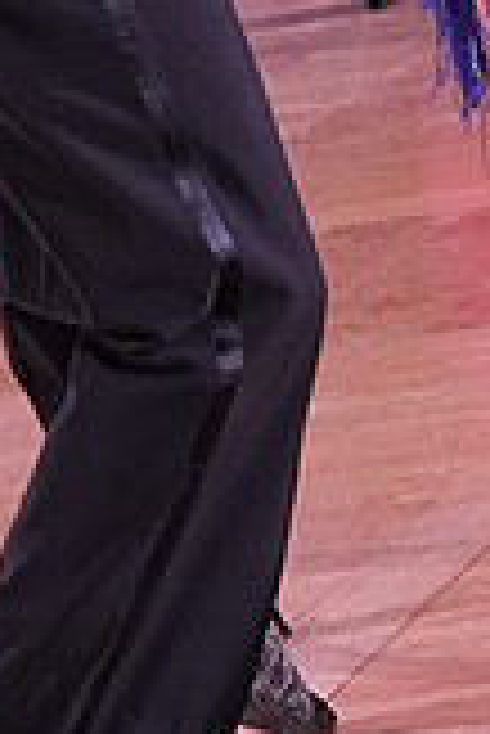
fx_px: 6947
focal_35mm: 341
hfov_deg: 4.0
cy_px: -279
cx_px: 321
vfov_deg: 6.0
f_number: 5
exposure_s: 1/400
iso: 3200
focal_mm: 64
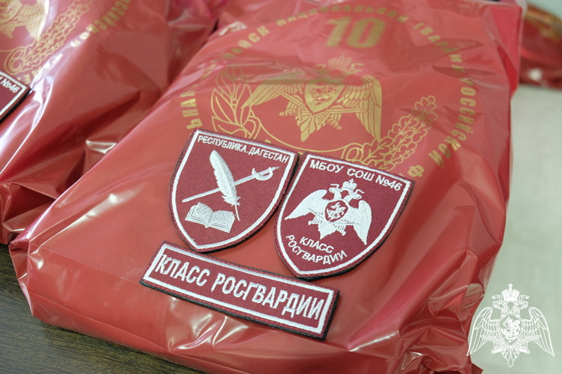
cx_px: 281
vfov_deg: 36.9
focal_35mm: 36
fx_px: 562
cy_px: 187
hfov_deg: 53.1
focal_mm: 24.3
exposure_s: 1/15
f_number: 3.2
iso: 800
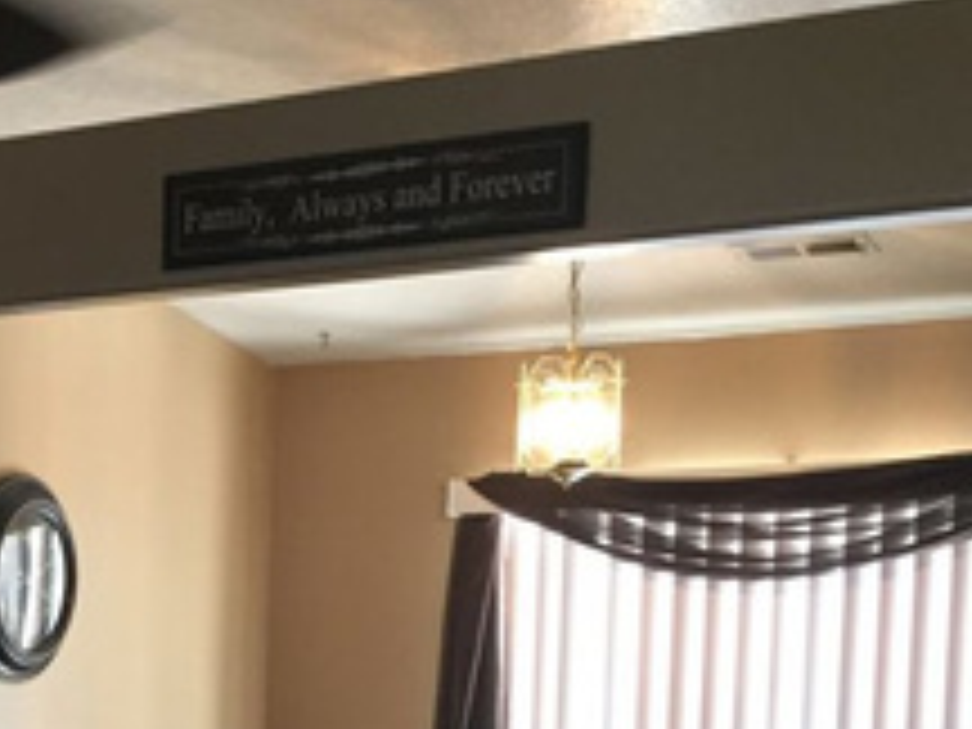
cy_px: 900
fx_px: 2415
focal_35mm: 86
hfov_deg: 20.9
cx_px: -252
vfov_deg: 16.4
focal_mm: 4.15
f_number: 2.2
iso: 100
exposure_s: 1/30
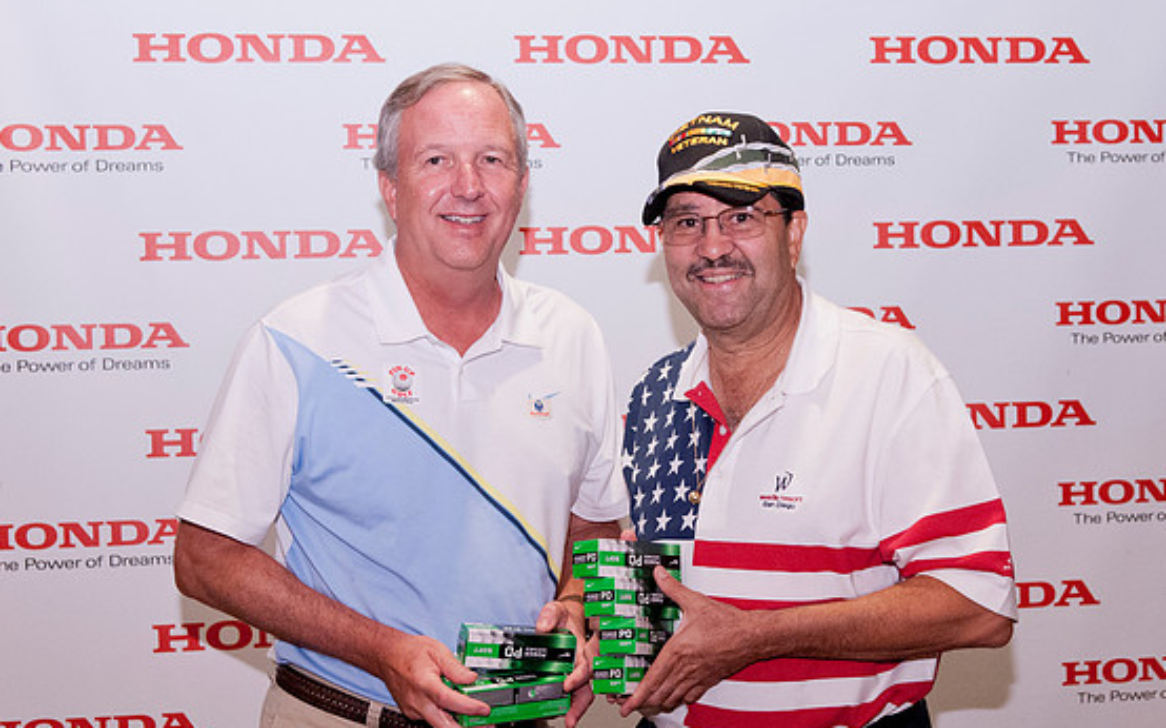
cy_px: 382
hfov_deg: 35.1
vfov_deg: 22.4
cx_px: 635
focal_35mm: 58
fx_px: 1843
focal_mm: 30
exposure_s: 1/100
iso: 1250
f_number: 4
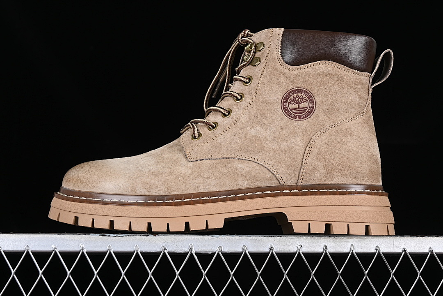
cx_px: 222
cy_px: 148
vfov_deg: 18.2
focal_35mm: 75
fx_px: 923
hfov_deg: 27.0
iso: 160
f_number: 7.1
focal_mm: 50
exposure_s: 1/80
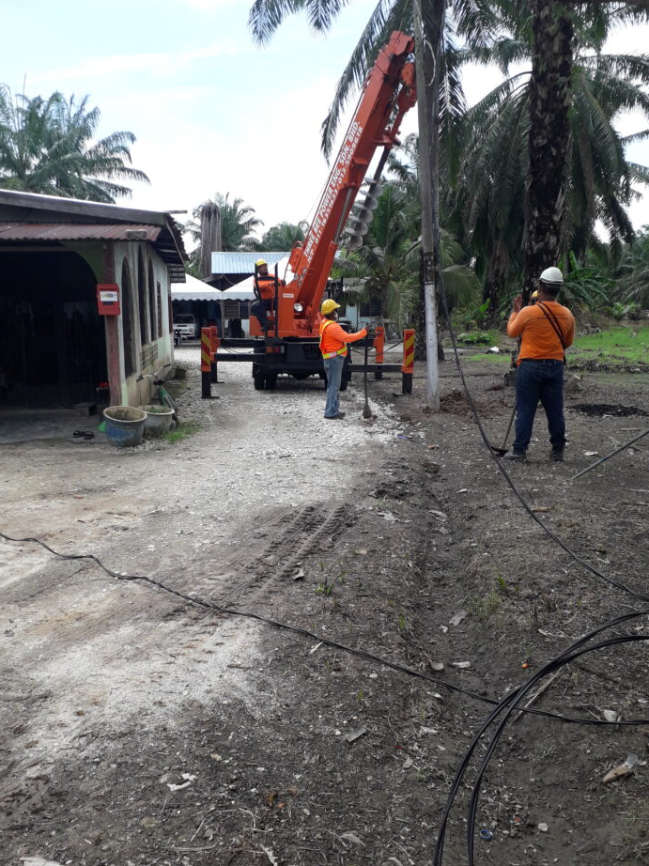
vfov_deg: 59.9
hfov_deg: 46.7
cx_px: 297
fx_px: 750
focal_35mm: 30
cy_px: 456
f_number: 1.9
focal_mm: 3.6
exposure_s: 1/759
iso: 40
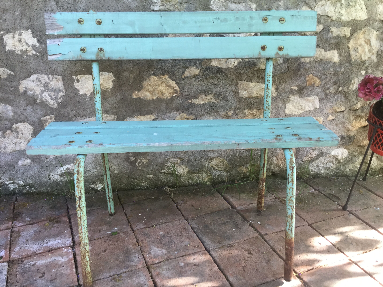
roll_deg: -0.8
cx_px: 192
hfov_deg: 58.4
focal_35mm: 31
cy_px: 144
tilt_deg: -21.0
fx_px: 343
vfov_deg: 45.4
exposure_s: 1/33
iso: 32
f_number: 2.4
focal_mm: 3.3
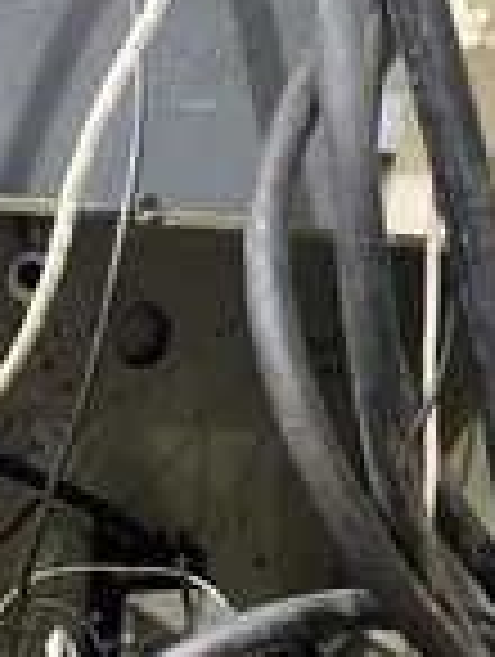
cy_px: 626
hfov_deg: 20.3
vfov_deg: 26.2
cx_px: 27
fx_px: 1350
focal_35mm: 71
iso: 400
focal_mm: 5.7
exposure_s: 1/60
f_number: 1.5
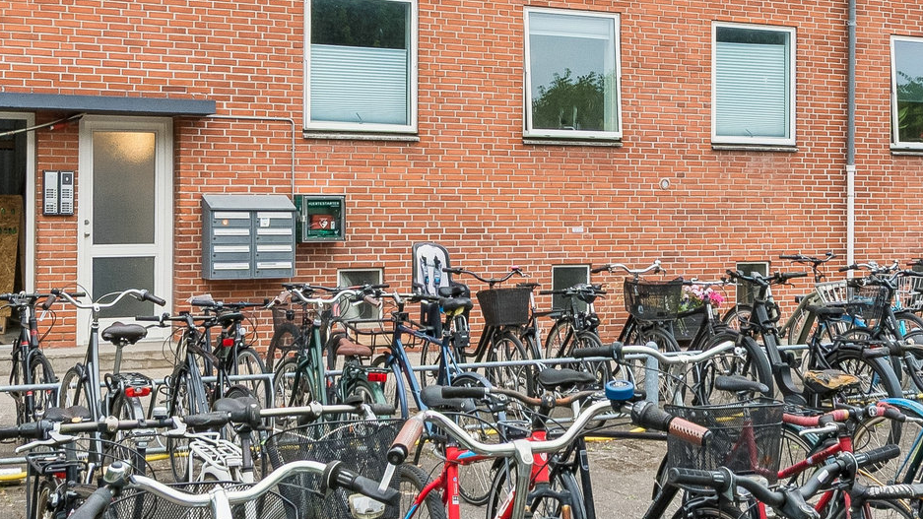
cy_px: 83
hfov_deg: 36.6
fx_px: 1395
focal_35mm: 57
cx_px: 511
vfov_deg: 20.8
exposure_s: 1/125
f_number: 13
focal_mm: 17
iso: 640
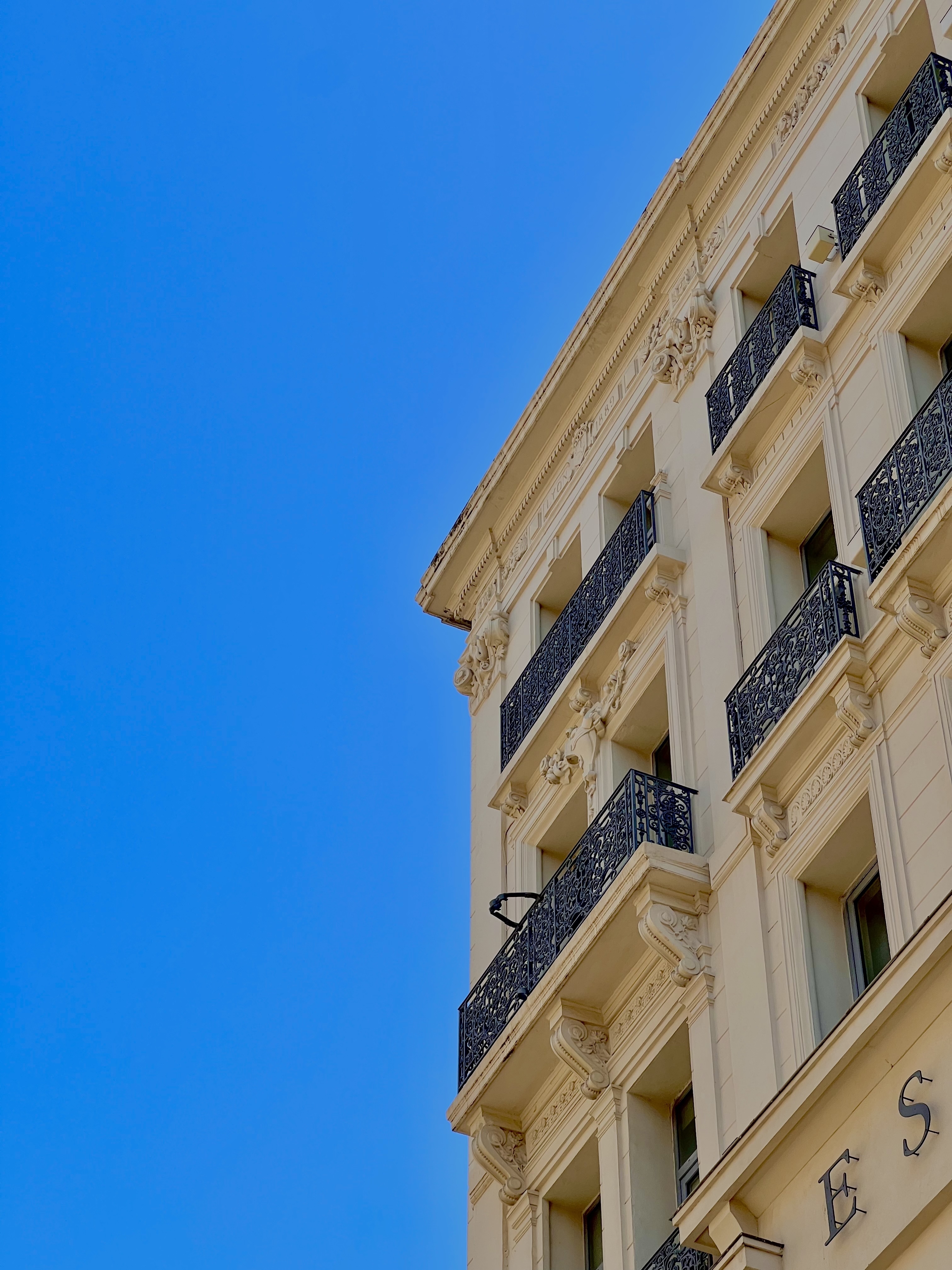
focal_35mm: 77
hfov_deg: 19.1
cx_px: 476
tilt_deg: +46.0
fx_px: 2824
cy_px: 635
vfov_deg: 25.3
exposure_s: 1/531
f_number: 2.8
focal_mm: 9
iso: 32
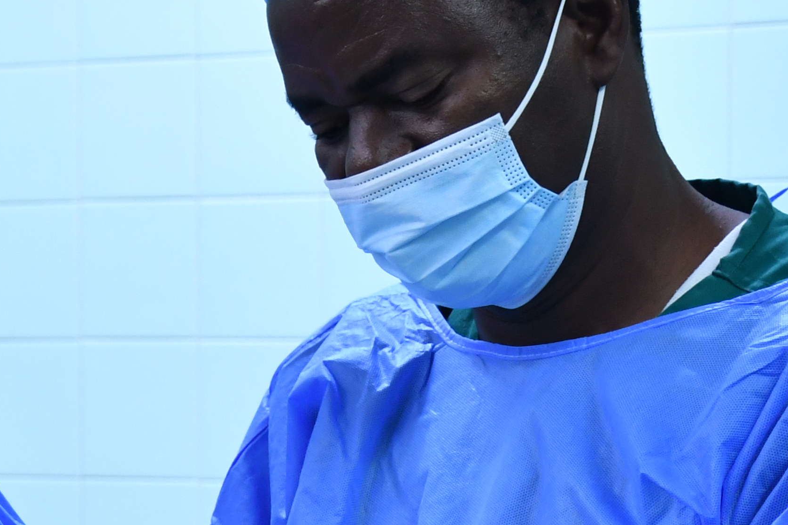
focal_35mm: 209
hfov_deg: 9.7
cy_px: 330
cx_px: -247
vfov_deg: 6.6
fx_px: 4575
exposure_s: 1/100
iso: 1000
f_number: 5
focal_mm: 42
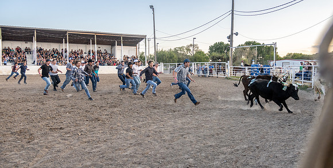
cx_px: 186
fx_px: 274
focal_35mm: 32
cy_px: 82
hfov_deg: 62.4
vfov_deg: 34.1
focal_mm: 24
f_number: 4
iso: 500
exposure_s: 1/1000
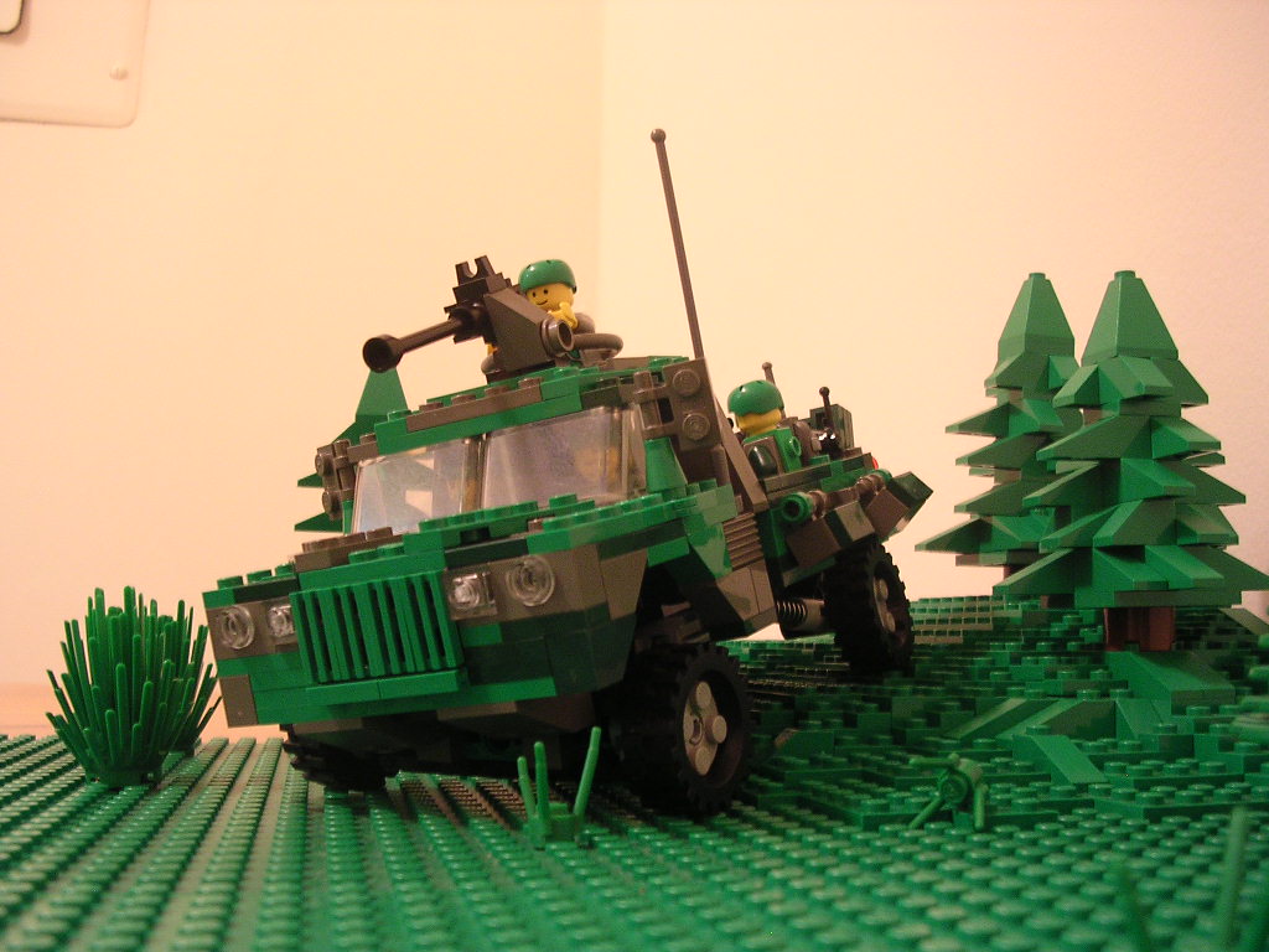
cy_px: 476
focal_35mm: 38
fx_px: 1393
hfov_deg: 49.0
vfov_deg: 37.7
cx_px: 634
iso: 215
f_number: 2.8
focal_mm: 5.8
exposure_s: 1/3.8
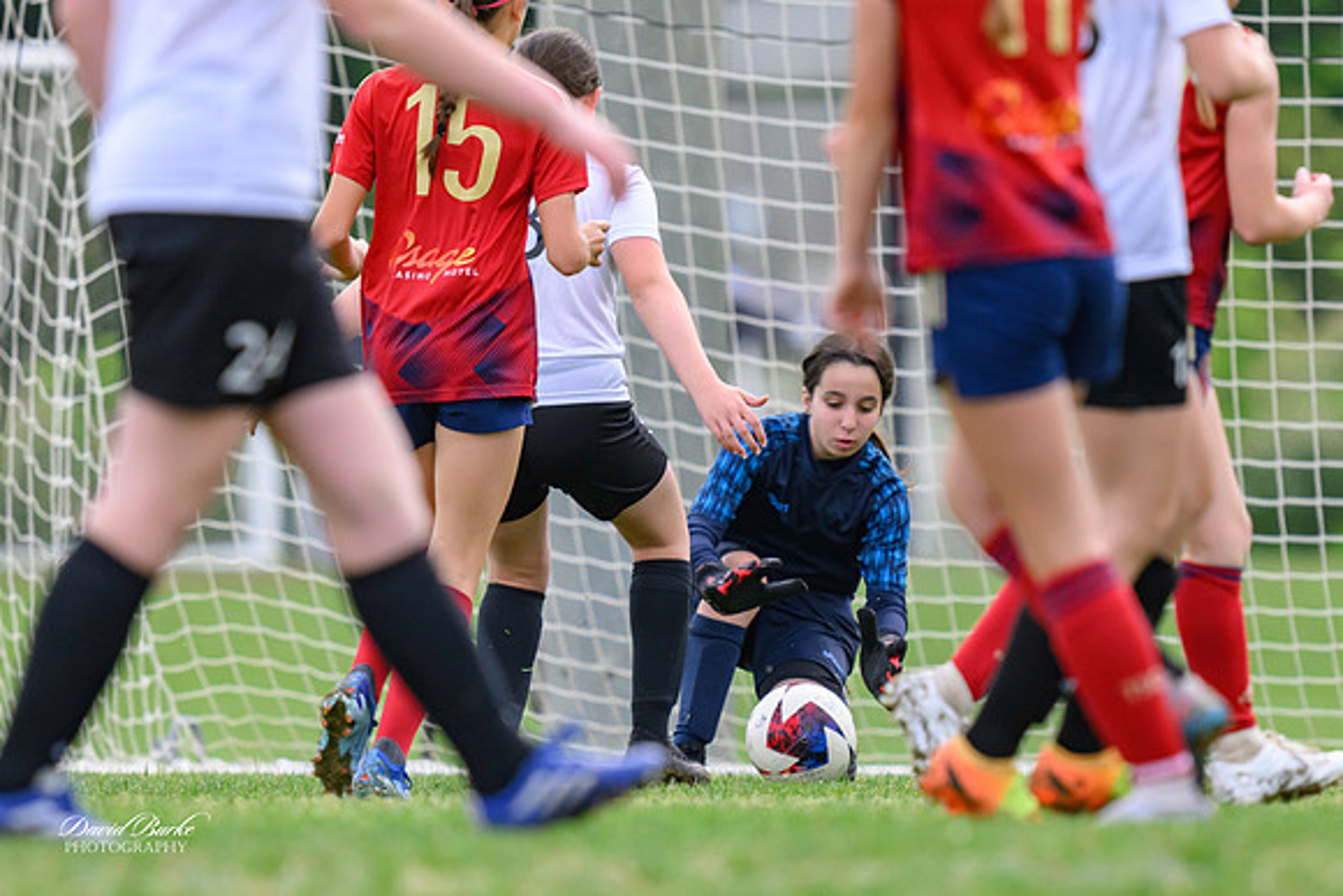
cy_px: 655
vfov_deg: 1.6
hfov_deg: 2.4
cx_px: 619
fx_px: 32422
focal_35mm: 869
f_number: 6.3
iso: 1800
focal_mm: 540
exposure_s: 1/1250
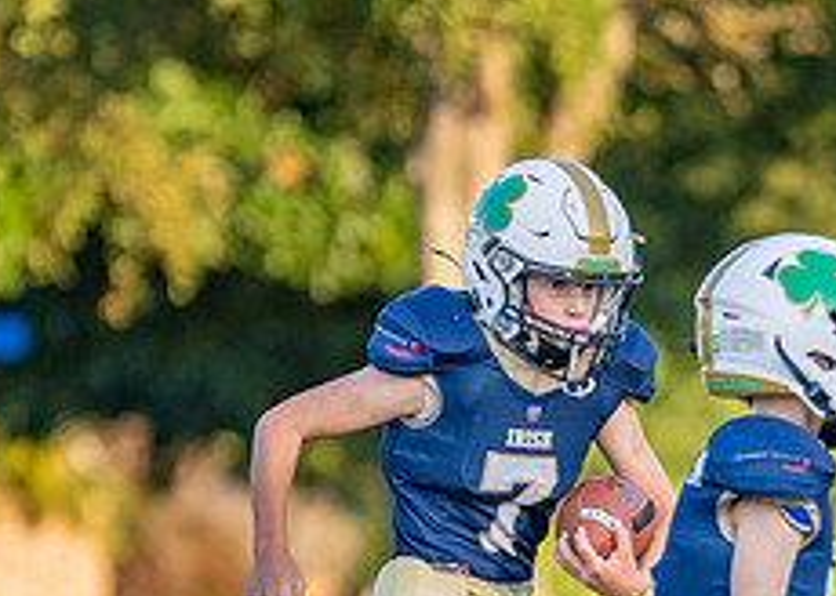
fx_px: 21000
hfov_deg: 2.3
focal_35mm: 885
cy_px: 611
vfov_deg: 1.6
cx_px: 554
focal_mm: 200
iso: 400
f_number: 2.8
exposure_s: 1/2500
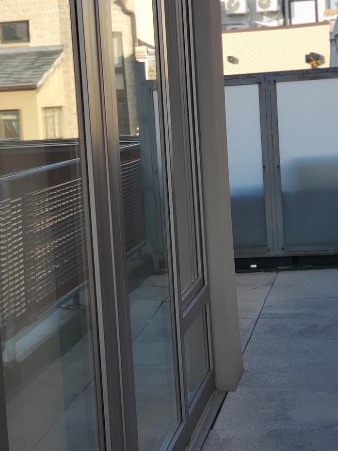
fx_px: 1119
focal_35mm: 86
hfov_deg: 17.2
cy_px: 223
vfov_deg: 22.8
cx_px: 147
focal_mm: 6
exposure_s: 1/280
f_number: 2.4
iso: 50
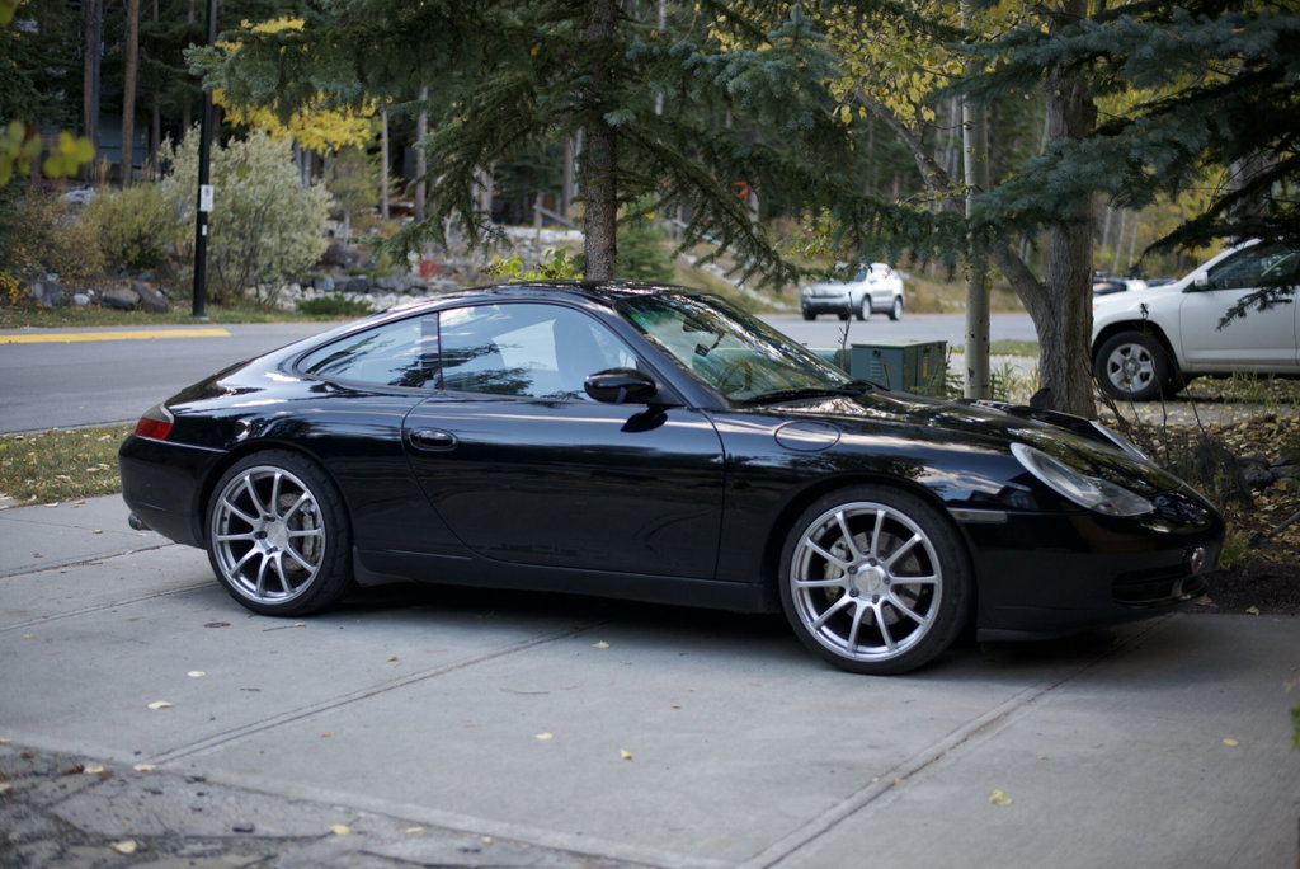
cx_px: 650
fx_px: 1807
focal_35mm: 50
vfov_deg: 27.0
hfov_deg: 39.6
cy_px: 434
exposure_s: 1/1250
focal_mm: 50
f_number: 1.8
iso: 500
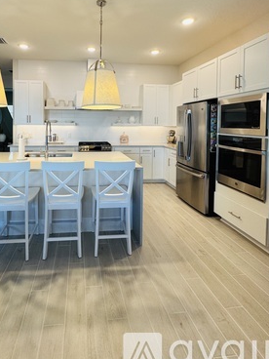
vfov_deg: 82.5
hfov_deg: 67.4
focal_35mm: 19
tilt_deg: -1.6
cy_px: 128
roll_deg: -0.9
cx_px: 98
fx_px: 197
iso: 125
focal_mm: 2.22
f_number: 2.2
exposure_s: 1/120
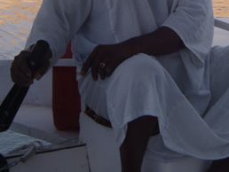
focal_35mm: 109
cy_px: -4
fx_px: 722
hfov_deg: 18.0
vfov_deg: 13.4
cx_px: 156
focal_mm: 9.2
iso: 80
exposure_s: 1/250
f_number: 7.9
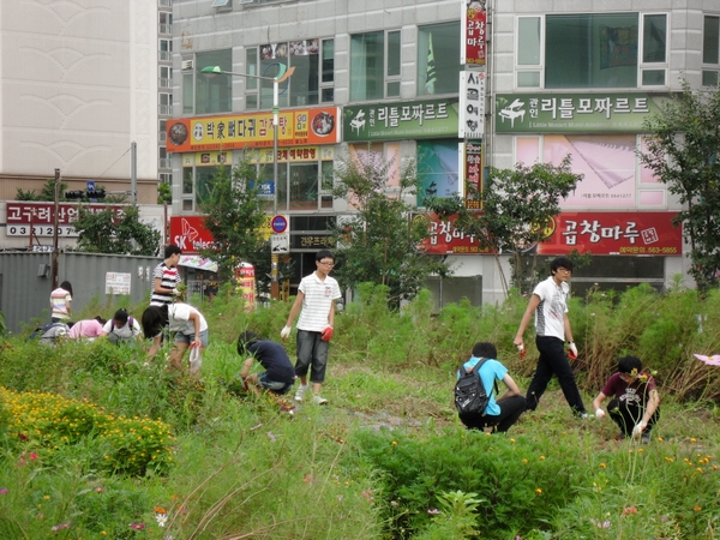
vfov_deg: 14.1
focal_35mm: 105
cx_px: 360
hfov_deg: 18.7
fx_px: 2184
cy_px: 270
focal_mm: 18.9
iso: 100
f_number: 5.8
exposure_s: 1/125
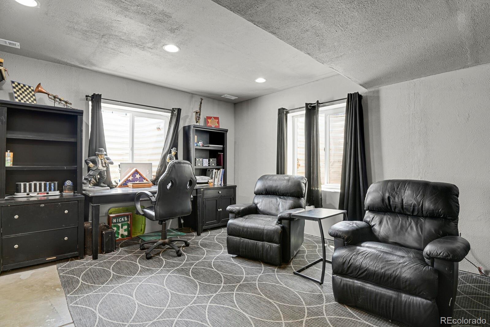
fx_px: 231
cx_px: 245
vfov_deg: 70.4
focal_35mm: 17
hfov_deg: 93.3
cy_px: 164
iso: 250
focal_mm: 17
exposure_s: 4
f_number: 8
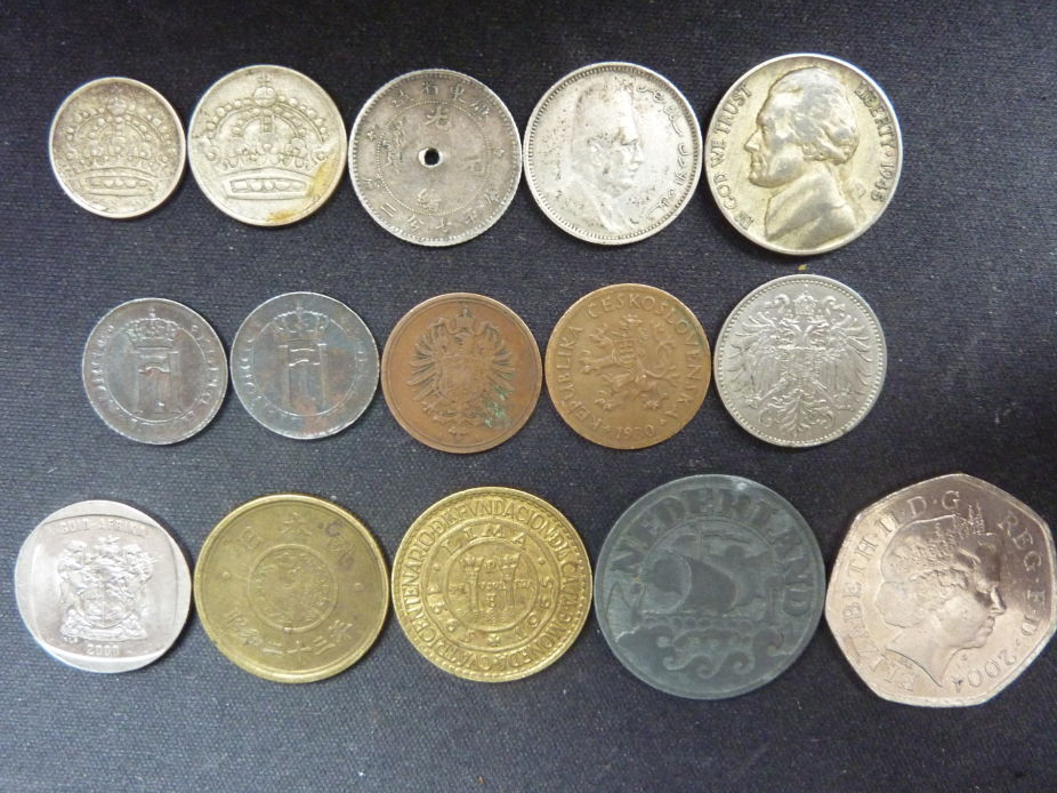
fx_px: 824
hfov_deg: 65.3
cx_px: 516
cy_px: 371
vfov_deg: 51.3
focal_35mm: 27
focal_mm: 4.1
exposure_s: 1/30
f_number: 3.3
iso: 400
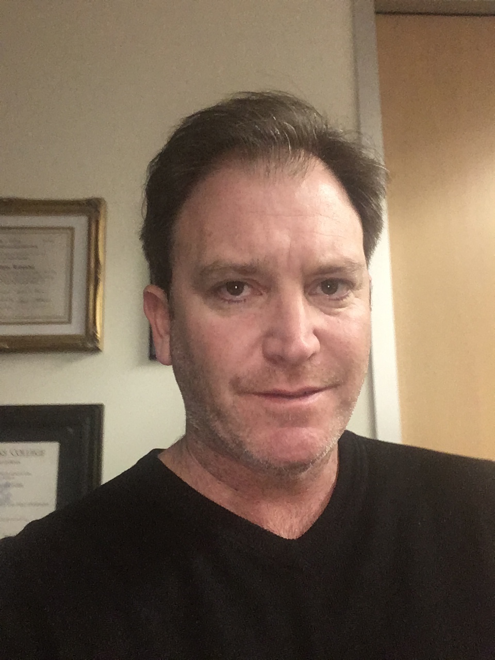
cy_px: 330
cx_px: 248
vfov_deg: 58.4
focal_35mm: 31
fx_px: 591
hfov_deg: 45.4
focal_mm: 2.15
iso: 320
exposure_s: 1/20
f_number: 2.4
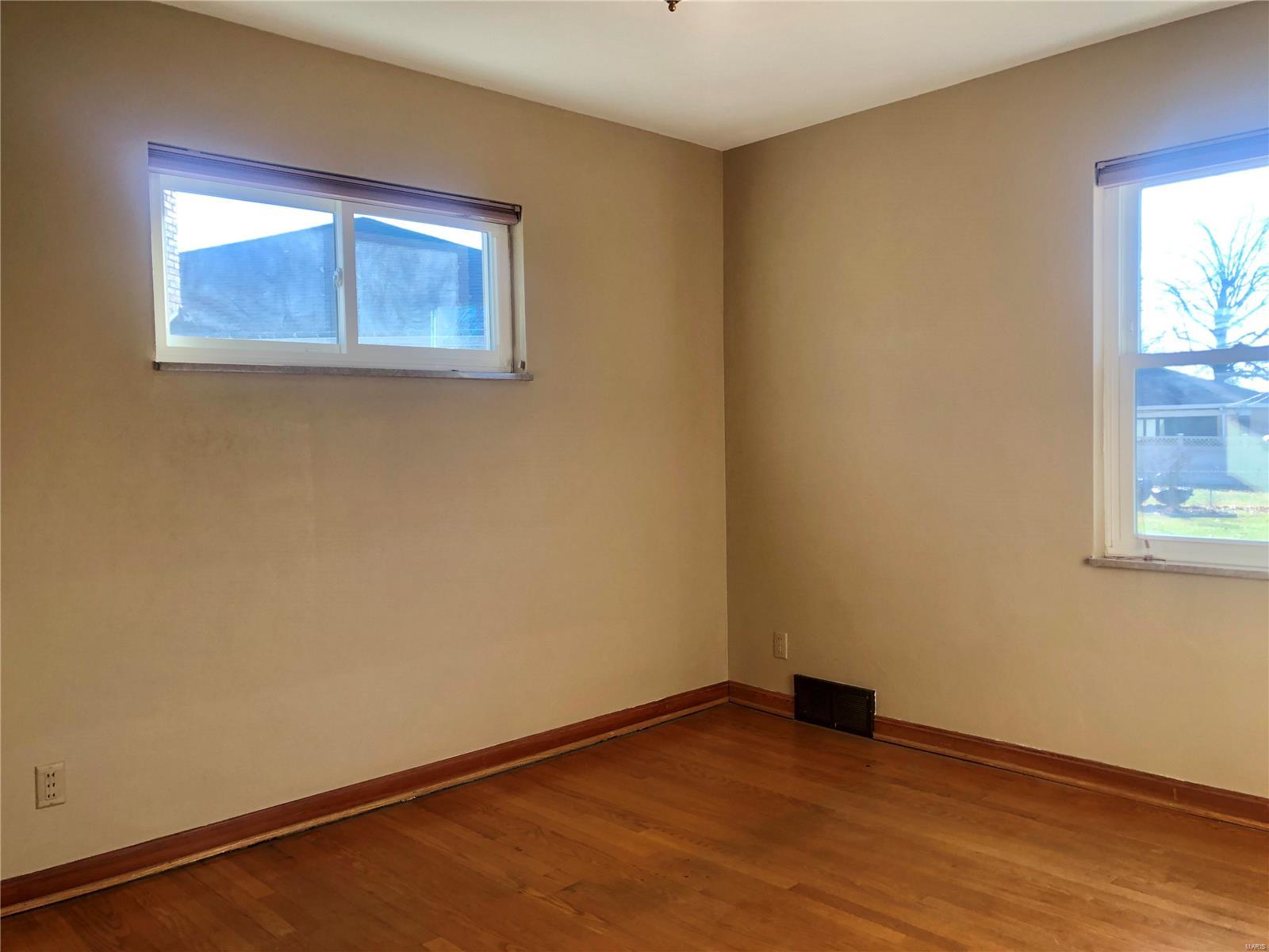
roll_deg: +0.4
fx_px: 1026
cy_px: 476
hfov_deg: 63.4
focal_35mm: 28
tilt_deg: -3.2
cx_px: 634
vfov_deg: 49.7
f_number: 1.8
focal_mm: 3.99
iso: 64
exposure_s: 1/120
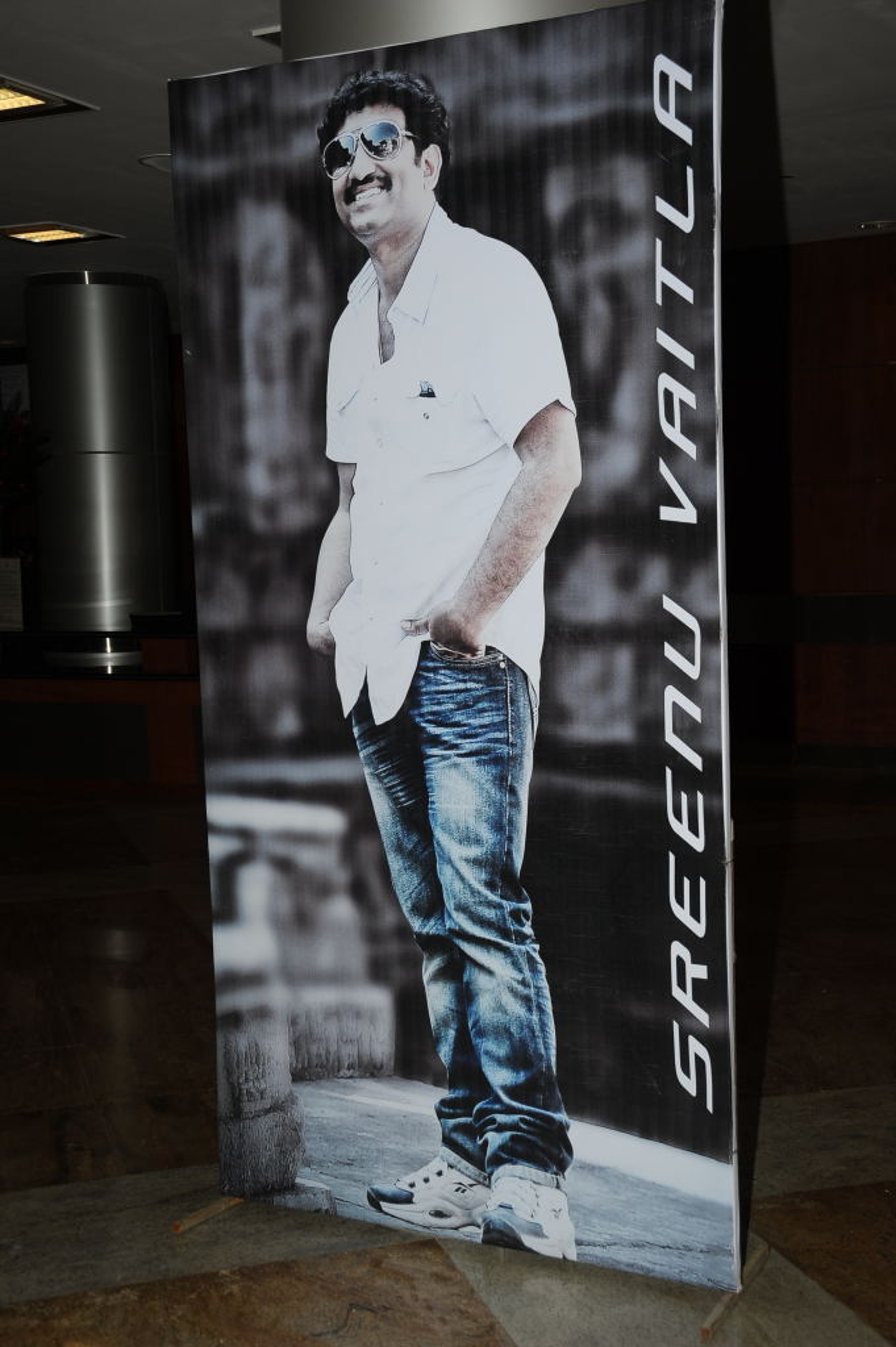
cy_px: 674
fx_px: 1870
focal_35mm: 50
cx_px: 448
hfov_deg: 26.9
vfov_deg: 39.6
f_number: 8
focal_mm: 50
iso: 320
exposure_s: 1/125
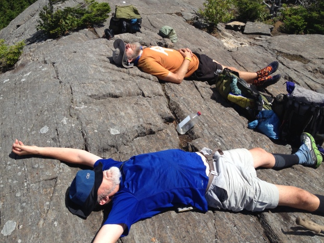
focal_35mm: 36
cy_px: 124
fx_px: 337
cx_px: 158
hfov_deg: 51.3
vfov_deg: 39.7
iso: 50
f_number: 2.4
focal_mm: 4.28
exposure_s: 1/2045
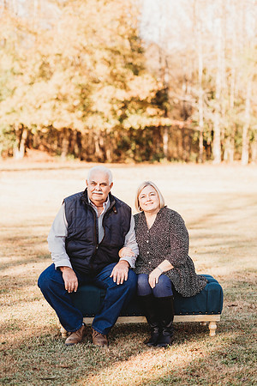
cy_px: 193
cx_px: 128
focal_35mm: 85
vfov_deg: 23.9
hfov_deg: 16.1
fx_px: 910
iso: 200
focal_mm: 85
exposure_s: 1/640
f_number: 2.5
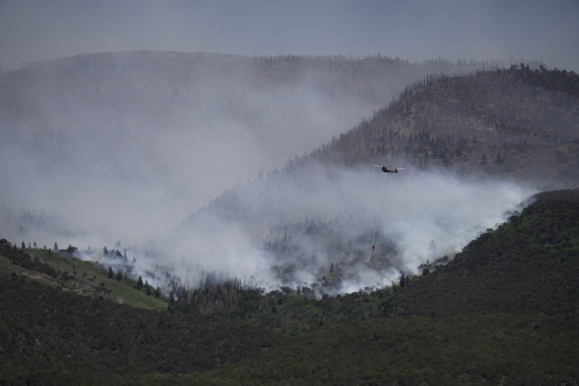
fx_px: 3860
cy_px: 193
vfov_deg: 5.7
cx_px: 290
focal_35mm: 240
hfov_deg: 8.6
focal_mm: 240
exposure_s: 1/2000
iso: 160
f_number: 6.3
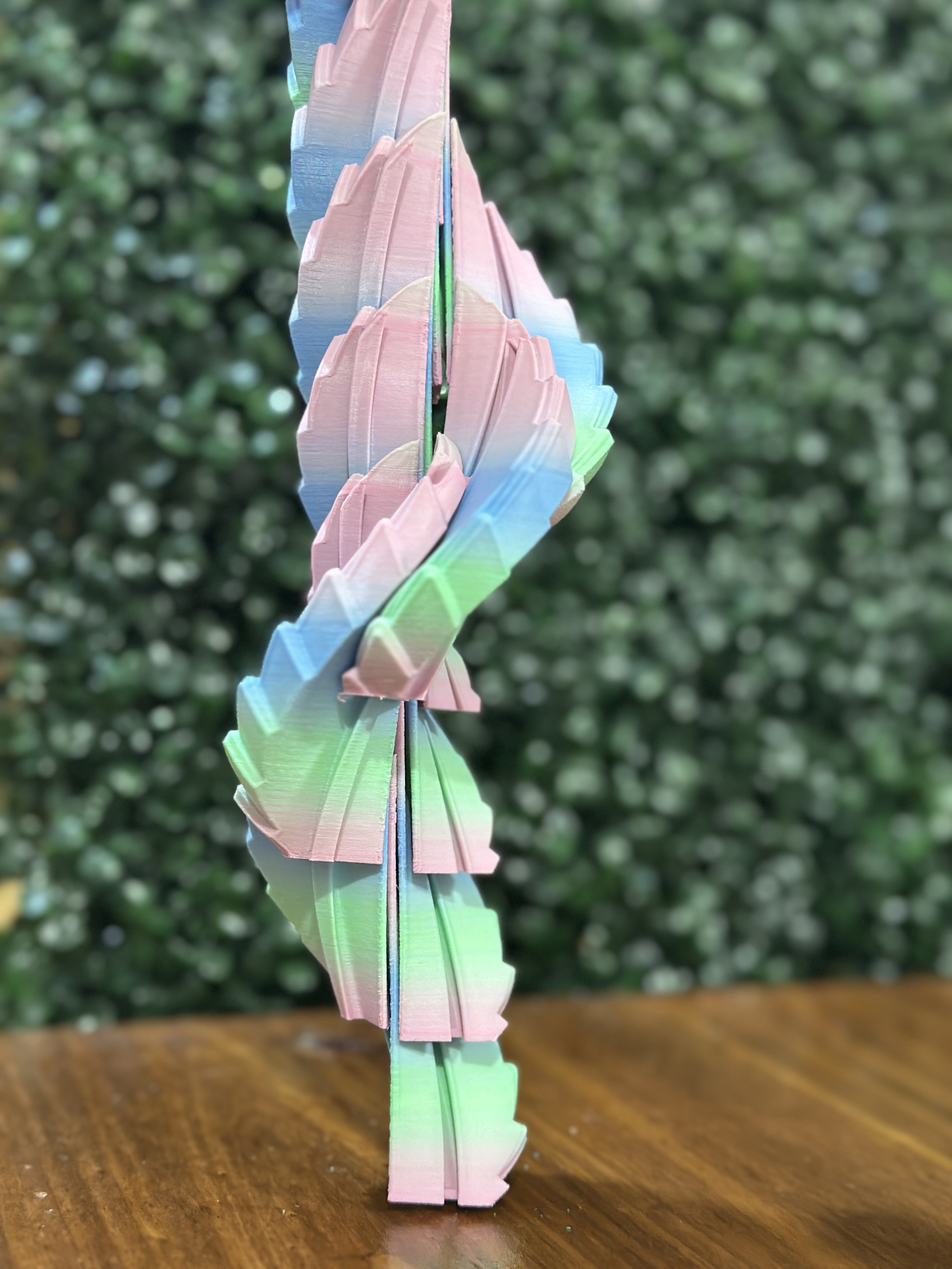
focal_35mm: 48
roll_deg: -2.6
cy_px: 634
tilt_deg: -0.7
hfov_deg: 30.3
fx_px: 1760
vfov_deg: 39.7
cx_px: 476
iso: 320
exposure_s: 1/33
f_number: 1.78
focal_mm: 6.86
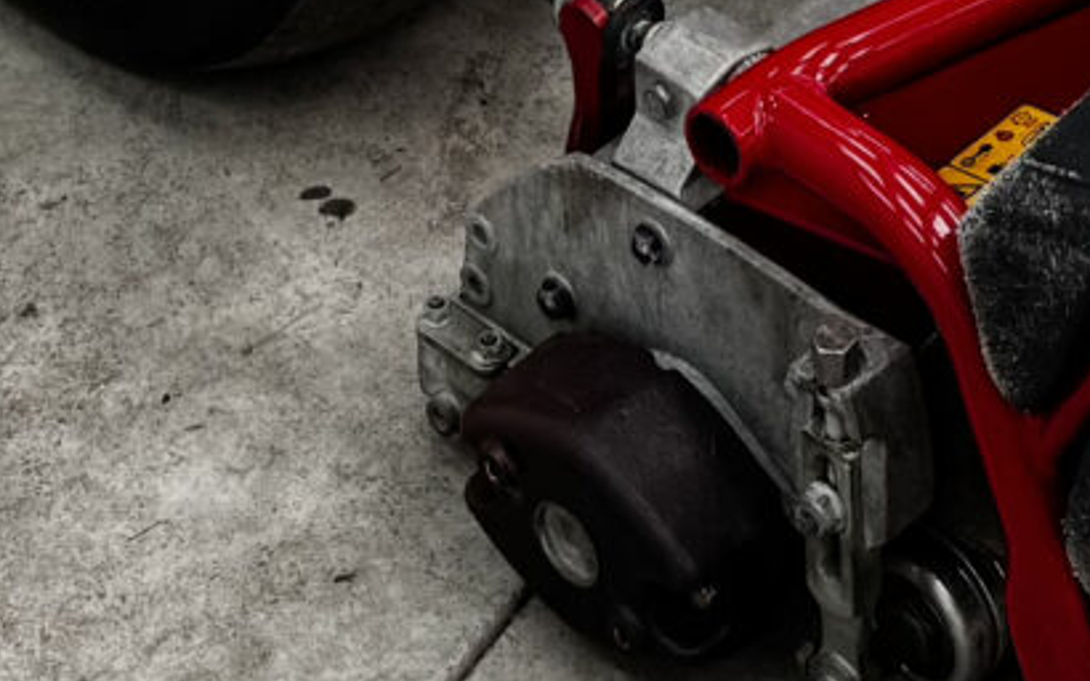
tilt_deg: -20.0
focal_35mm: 159
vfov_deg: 6.9
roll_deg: +0.8
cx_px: 891
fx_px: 4722
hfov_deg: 13.1
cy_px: -1716
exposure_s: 1/120
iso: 80
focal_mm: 6.76
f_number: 1.78
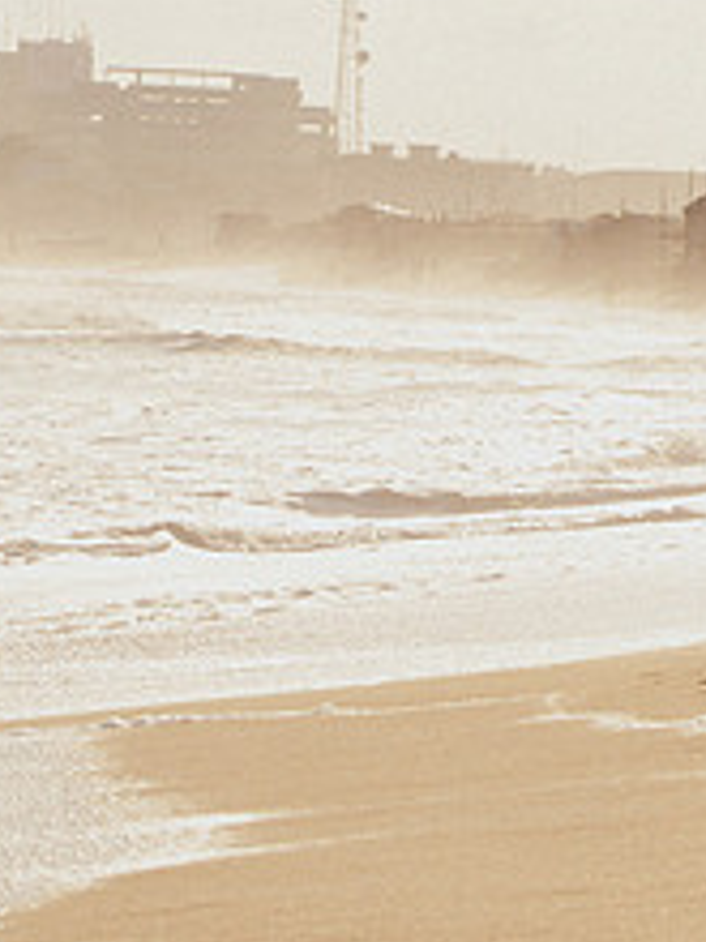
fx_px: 10830
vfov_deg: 5.0
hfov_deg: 3.7
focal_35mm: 398
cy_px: 360
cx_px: 1074
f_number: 9
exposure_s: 1/1250
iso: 280
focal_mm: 105
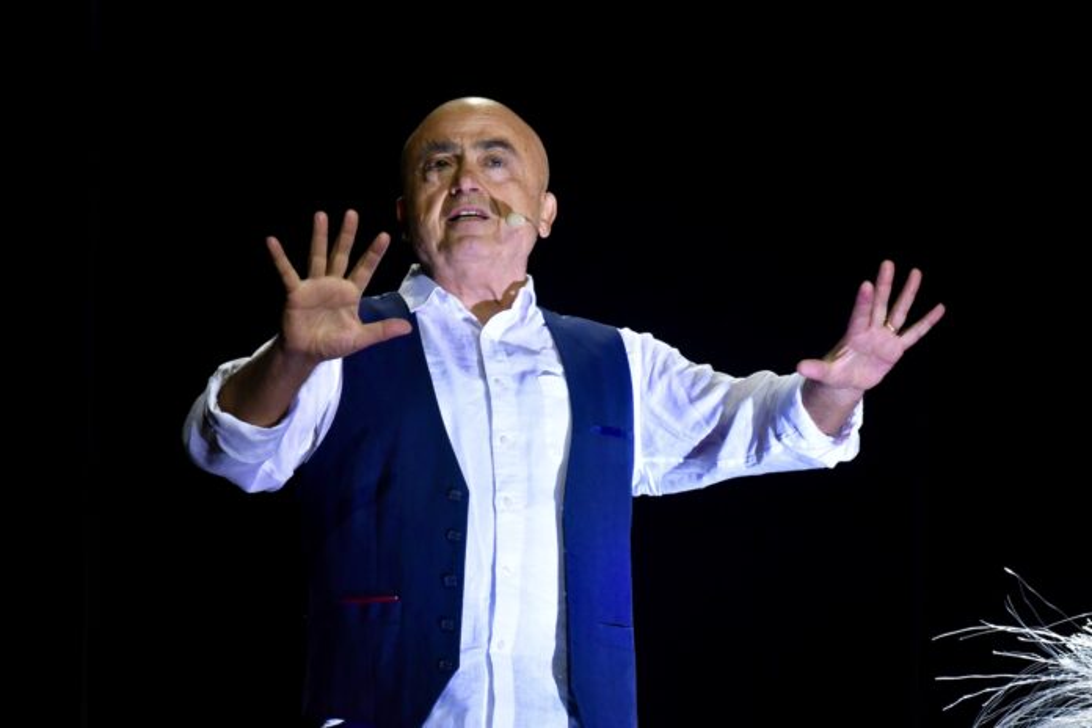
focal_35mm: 450
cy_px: 364
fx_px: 13649
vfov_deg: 3.1
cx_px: 546
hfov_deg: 4.6
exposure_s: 1/500
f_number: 4
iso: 1600
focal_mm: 300
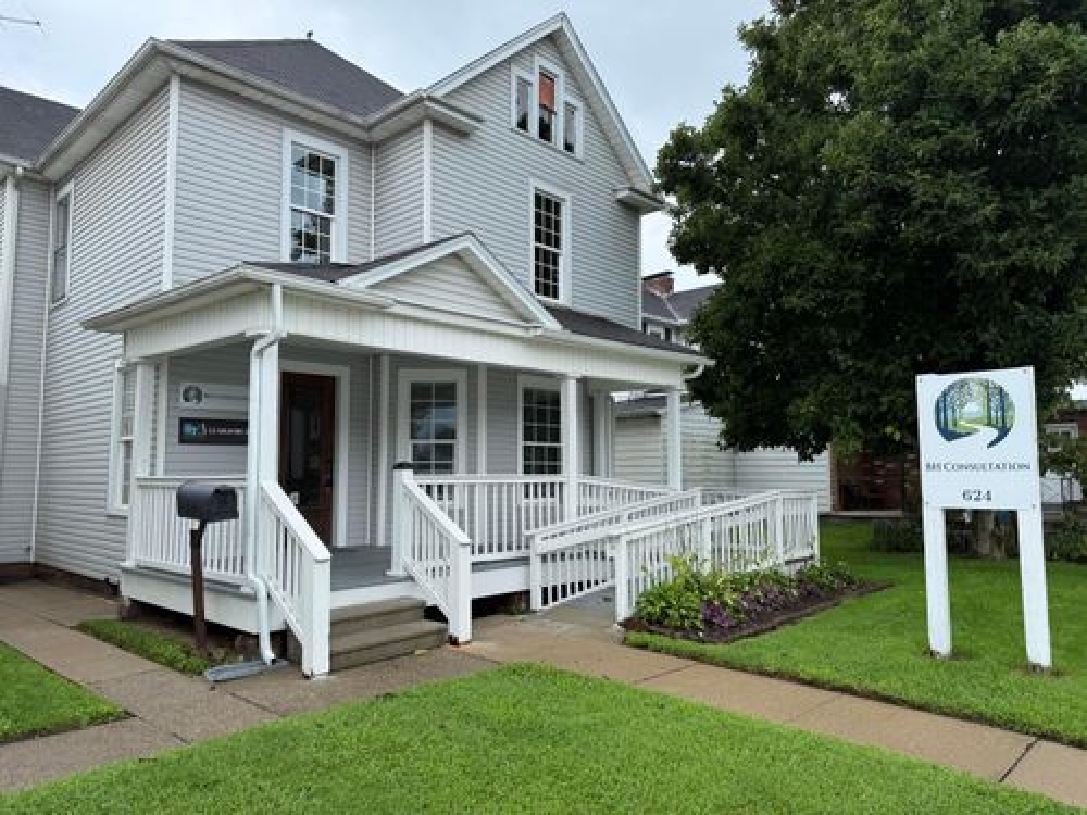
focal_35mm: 24
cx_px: 544
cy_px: 408
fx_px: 754
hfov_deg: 71.6
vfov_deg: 56.8
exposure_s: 1/1812
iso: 80
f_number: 1.78
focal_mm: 6.76
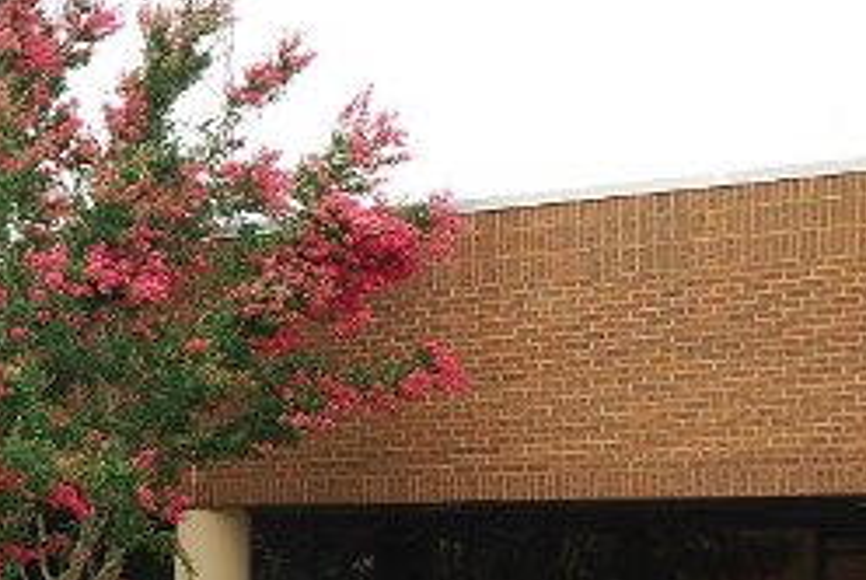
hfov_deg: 21.4
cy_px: 461
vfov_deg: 14.7
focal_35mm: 93
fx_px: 2240
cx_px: 94
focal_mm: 24
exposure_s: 1/125
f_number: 4.5
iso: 125
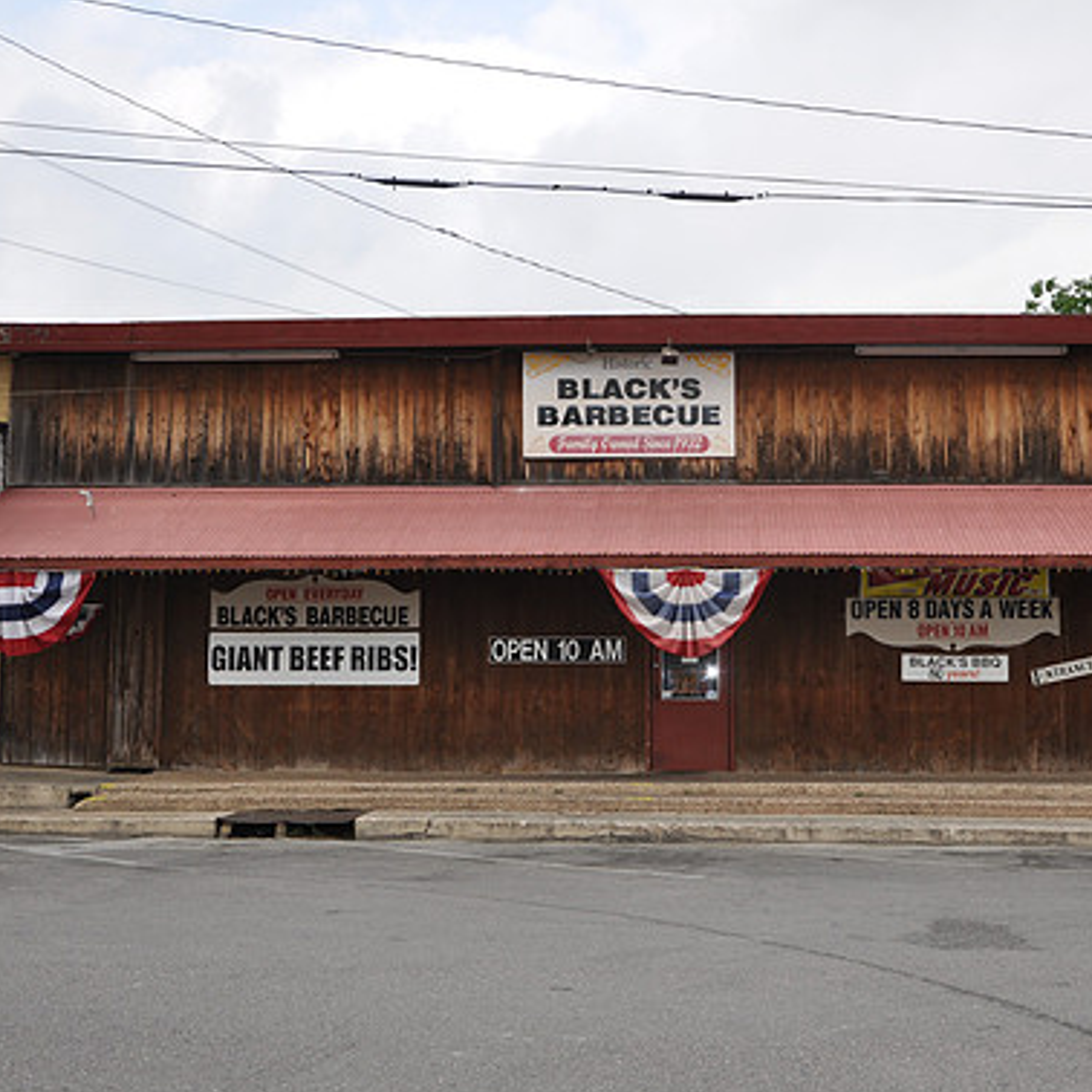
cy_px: 553
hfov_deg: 38.9
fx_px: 1535
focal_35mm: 43
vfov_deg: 39.2
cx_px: 690
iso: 200
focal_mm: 22
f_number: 5.6
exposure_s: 1/200
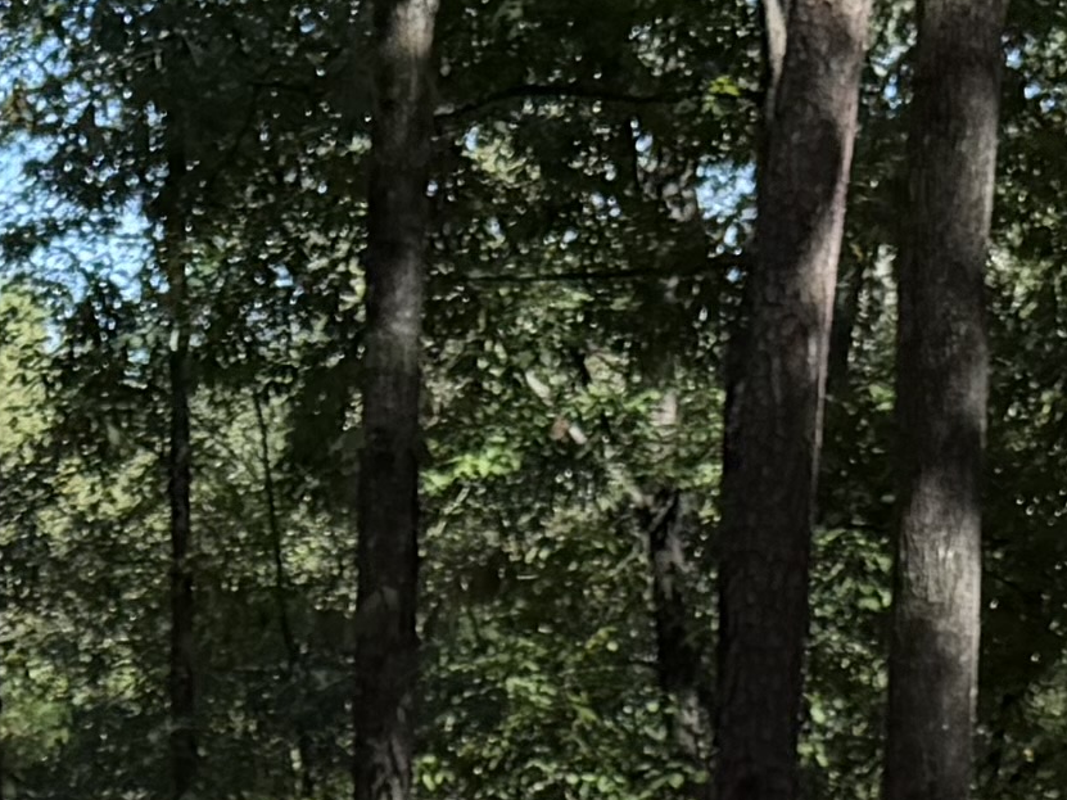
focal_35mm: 165
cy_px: 2151
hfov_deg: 12.0
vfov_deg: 8.0
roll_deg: -0.1
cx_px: 345
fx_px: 5085
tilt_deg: -16.2
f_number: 1.78
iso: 80
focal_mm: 6.76
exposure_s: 1/1005
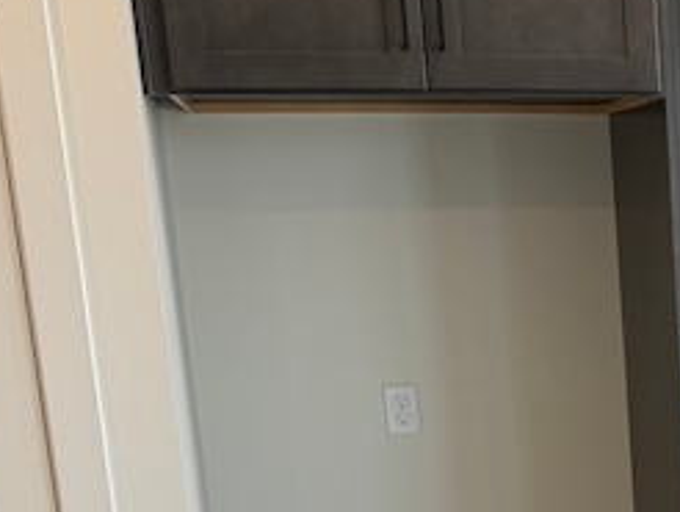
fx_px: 1534
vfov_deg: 18.2
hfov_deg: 22.4
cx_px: 887
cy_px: 567
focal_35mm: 78
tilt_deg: -13.2
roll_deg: +1.0
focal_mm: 6.76
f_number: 1.78
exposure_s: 1/239
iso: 100
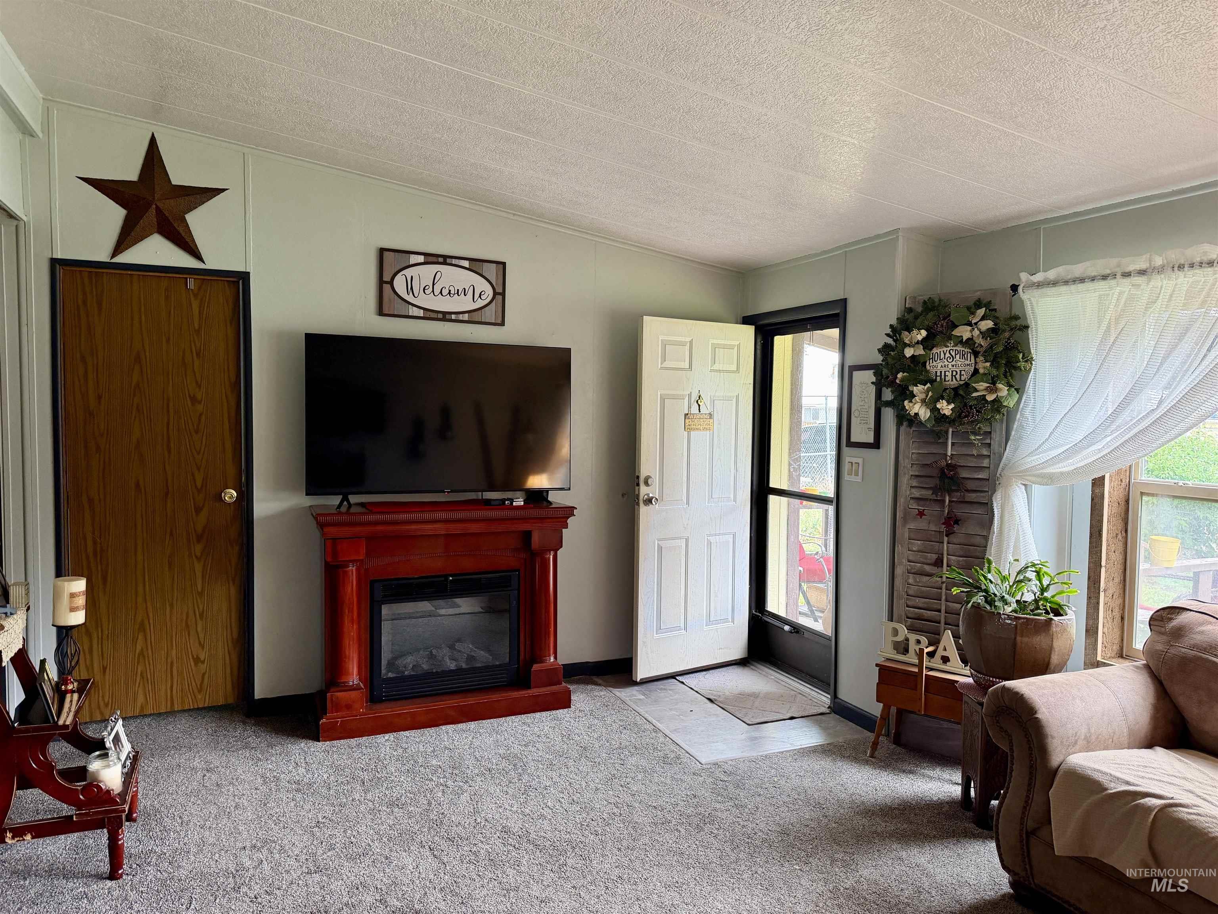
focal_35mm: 24
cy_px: 457
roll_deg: -0.6
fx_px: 844
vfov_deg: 56.8
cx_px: 609
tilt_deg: -3.1
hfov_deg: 71.6
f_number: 1.78
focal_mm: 6.76
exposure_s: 1/60
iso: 250
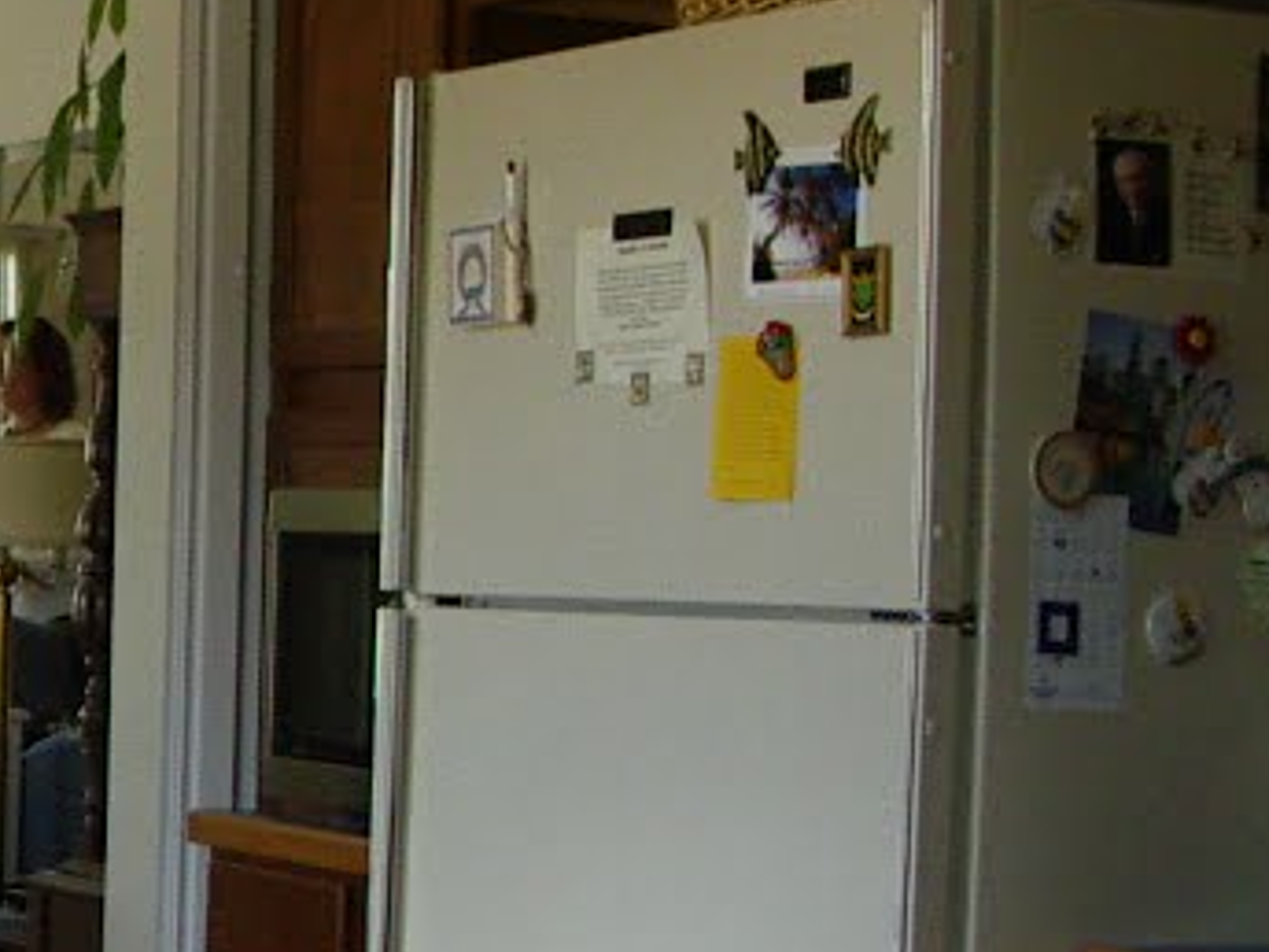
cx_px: -535
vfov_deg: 13.1
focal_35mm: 113
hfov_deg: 16.2
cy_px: 697
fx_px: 4143
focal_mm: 5.8
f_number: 2.6
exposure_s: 1/100
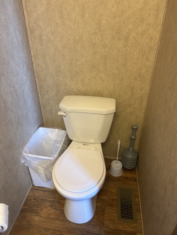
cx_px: 88
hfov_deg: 53.1
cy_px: 118
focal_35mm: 26
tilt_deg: -32.6
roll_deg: +0.8
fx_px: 177
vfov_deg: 67.3
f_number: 1.5
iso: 400
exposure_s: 1/60
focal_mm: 5.7
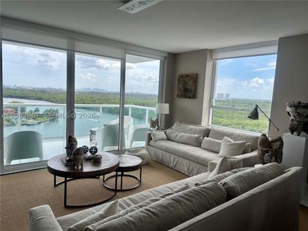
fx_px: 214
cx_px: 154
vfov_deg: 56.8
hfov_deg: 71.6
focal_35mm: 24
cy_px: 116
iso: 80
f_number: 1.78
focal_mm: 6.86
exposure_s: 1/1374
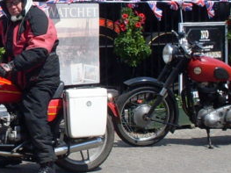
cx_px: 3
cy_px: 68
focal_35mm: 148
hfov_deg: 13.2
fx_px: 987
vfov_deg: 10.0
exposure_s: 1/250
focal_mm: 6.3
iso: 80
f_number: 8.4
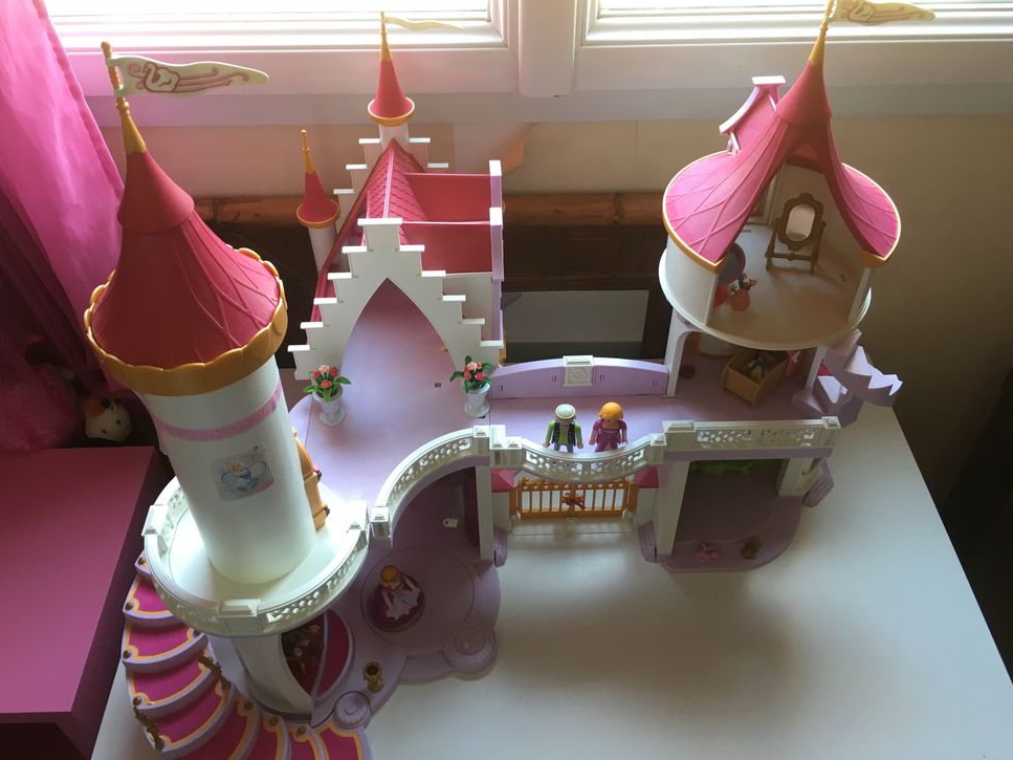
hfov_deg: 60.0
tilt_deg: -44.8
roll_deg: +0.3
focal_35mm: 30
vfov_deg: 46.8
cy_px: 371
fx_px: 878
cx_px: 504
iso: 64
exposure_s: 1/33
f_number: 2.2
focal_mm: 4.15
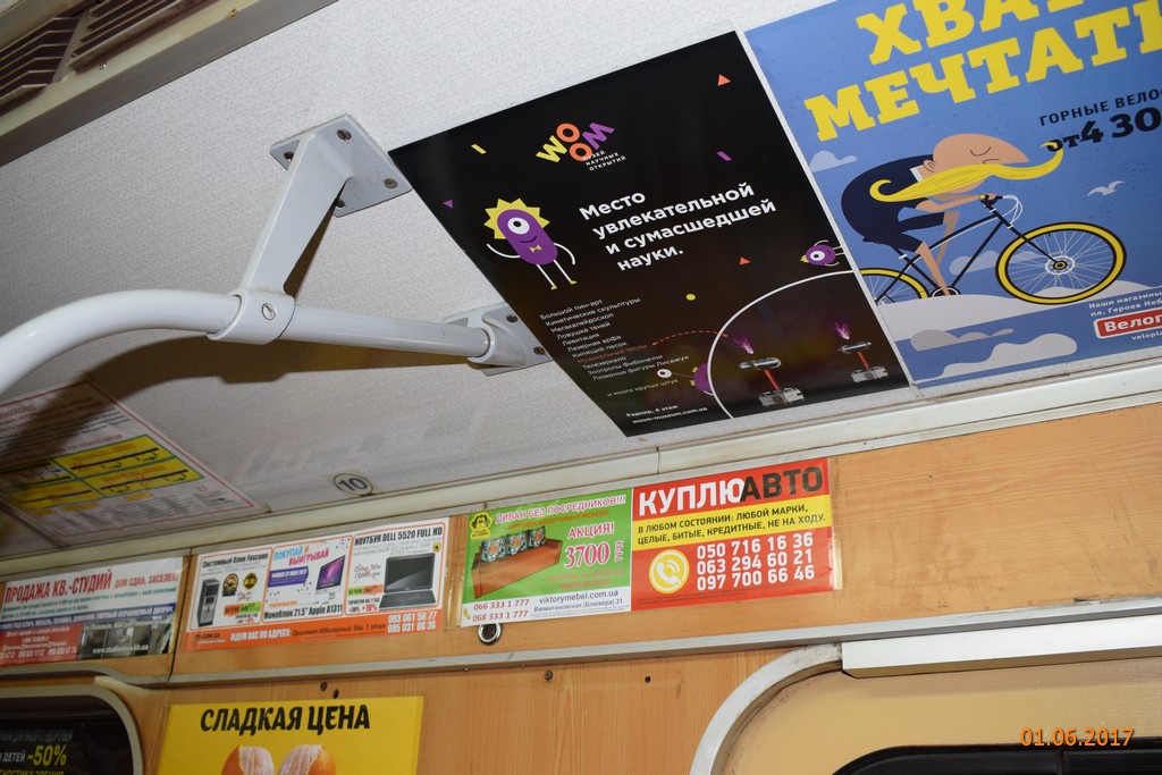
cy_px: 388
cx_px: 581
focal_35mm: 33
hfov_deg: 57.2
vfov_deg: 40.0
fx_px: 1065
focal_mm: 22
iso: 1600
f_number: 5.6
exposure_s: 1/60
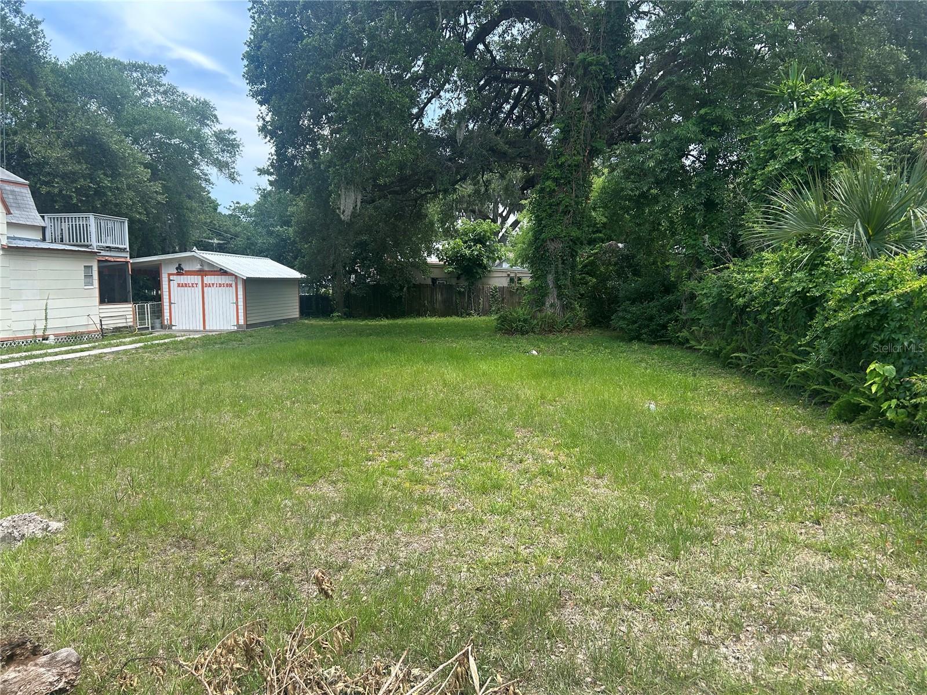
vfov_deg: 53.1
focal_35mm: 26
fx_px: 696
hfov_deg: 67.3
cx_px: 464
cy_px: 348
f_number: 1.5
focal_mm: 5.7
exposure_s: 1/1124
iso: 50
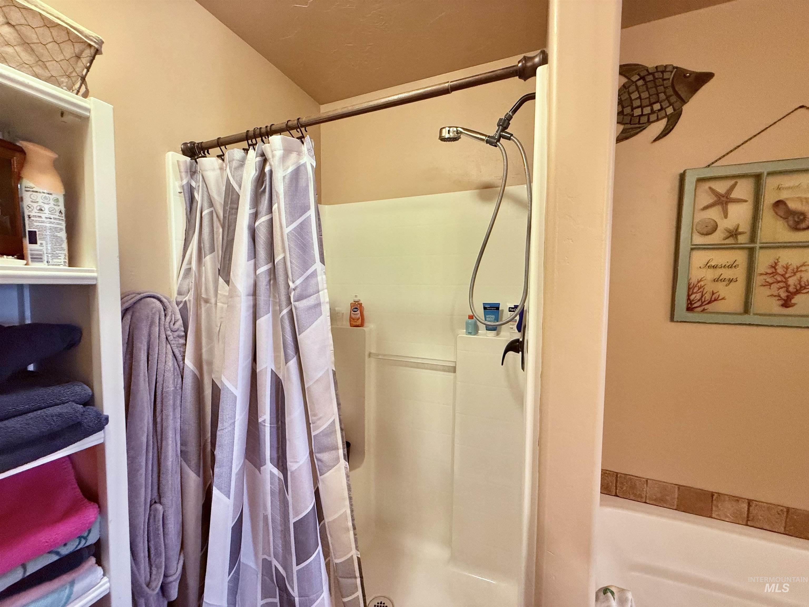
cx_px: 404
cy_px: 304
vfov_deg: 85.7
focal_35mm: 14
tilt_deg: -3.1
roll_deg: +0.5
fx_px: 327
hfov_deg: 102.1
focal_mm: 2.22
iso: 400
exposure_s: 1/60
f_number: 2.2
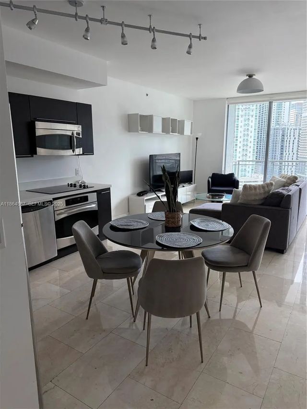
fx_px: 284
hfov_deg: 56.8
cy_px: 204
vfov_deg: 71.6
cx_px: 154
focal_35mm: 24
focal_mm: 6.76
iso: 200
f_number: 1.78
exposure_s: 1/207
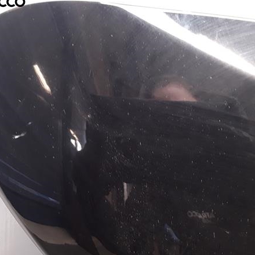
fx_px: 300
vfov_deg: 46.0
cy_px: 135
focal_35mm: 36
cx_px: 99
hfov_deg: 45.7
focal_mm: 2.91
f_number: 1.9
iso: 100
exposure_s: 1/20
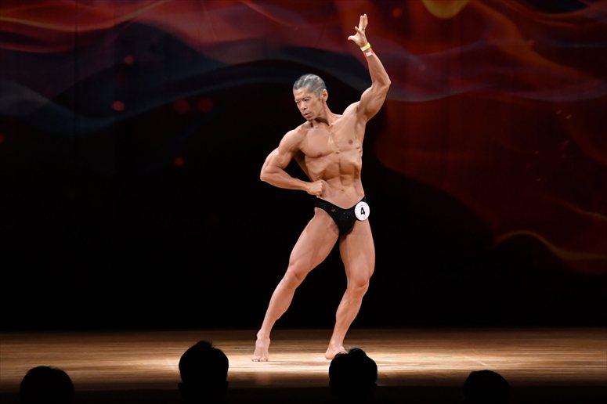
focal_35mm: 217
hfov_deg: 9.5
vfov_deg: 6.3
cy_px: 202
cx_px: 304
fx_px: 3657
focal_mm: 145
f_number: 5.6
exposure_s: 1/400
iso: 3200
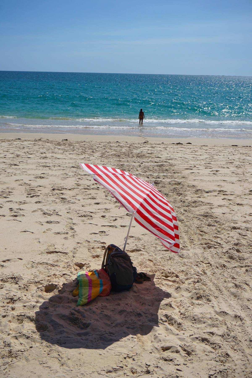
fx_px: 394
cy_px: 189
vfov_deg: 51.3
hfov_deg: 35.5
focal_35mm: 38
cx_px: 126
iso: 160
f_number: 7.1
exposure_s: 1/1600
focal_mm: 25
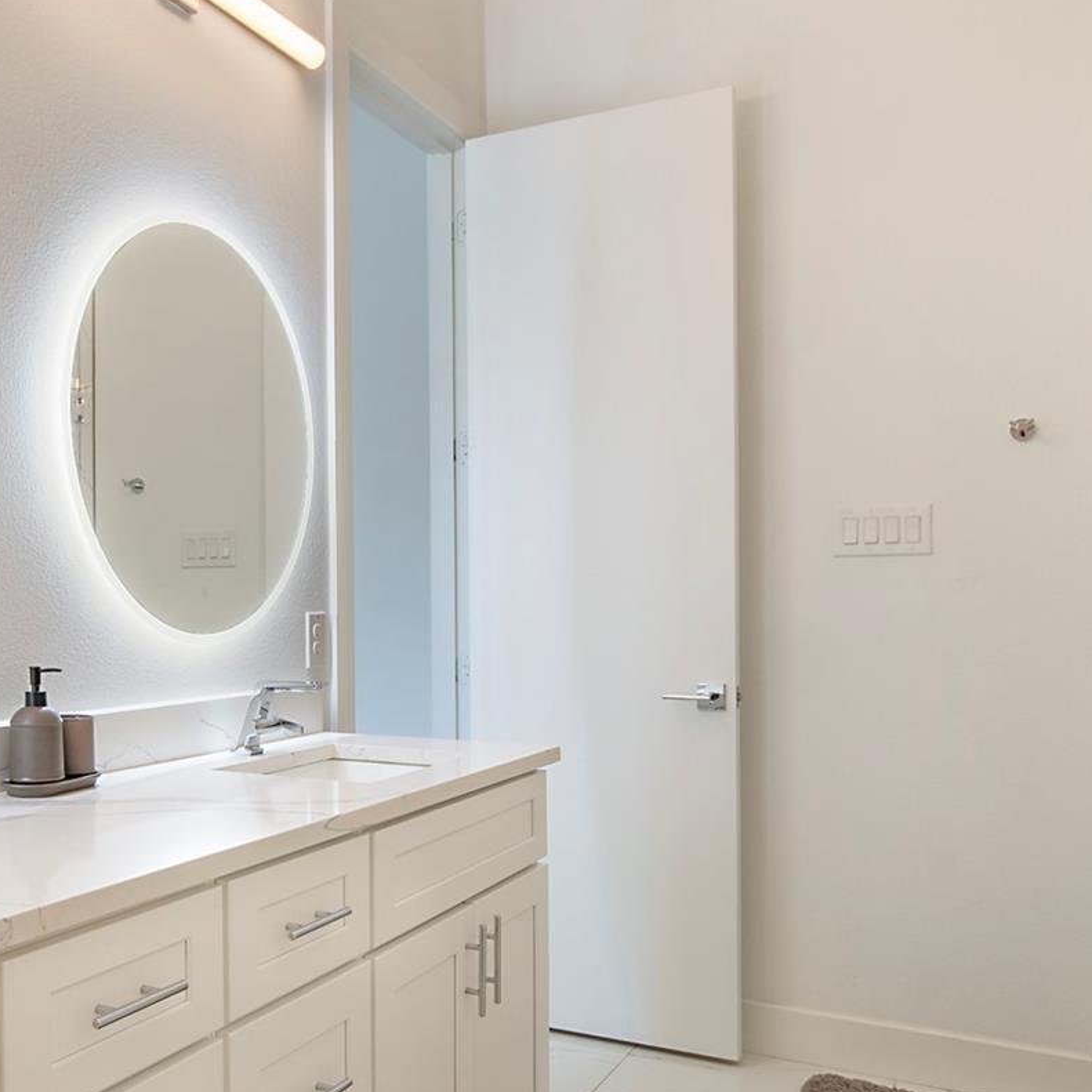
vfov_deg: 49.7
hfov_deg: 47.5
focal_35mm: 33
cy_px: 604
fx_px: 1178
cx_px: 246
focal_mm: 10
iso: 100
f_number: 11
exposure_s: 1/15
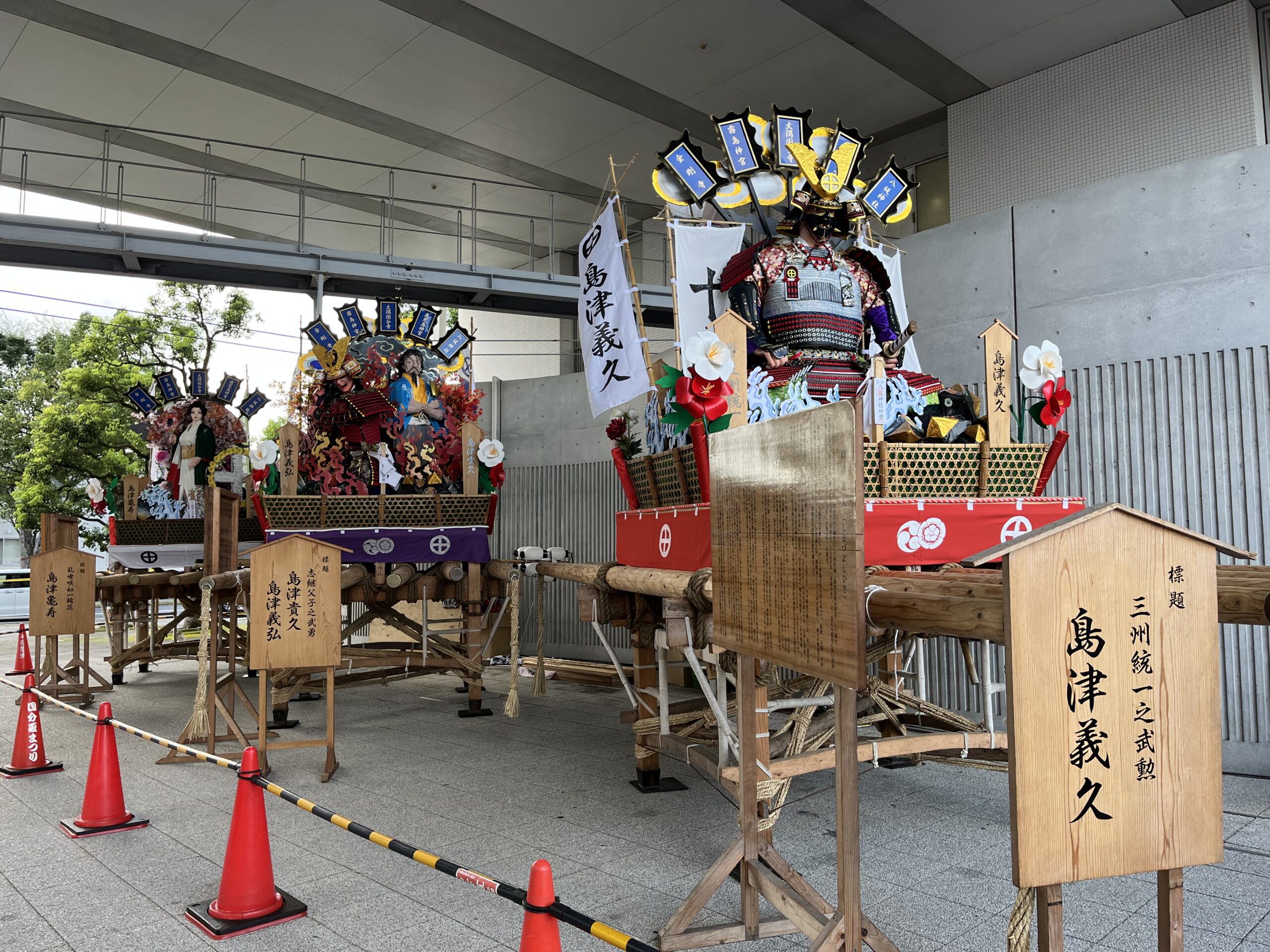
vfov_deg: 53.1
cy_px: 476
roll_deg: +0.6
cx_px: 635
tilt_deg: +3.3
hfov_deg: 67.3
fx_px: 954
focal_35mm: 26
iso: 50
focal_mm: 5.1
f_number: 1.6
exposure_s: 1/164
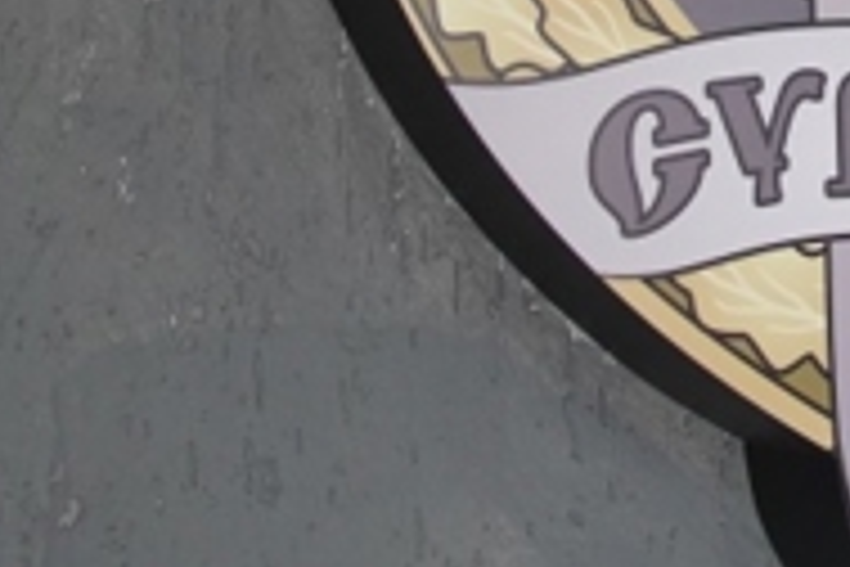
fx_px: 2526
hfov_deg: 18.3
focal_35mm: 107
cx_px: 971
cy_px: -94
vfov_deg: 12.5
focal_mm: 18
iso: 800
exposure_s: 1/160
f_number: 4
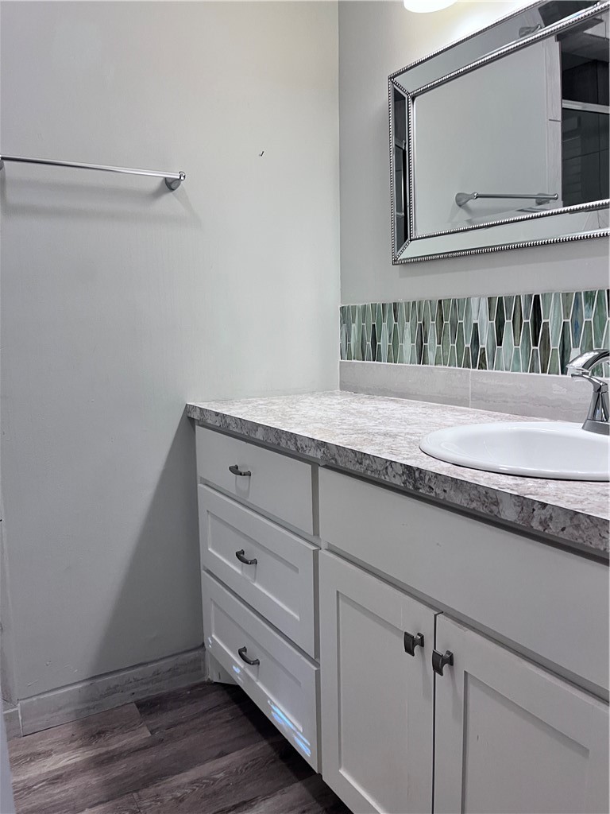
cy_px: 407
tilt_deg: -8.1
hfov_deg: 53.1
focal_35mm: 26
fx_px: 611
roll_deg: +1.1
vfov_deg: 67.3
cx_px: 305
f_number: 1.6
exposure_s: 1/60
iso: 100
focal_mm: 5.1
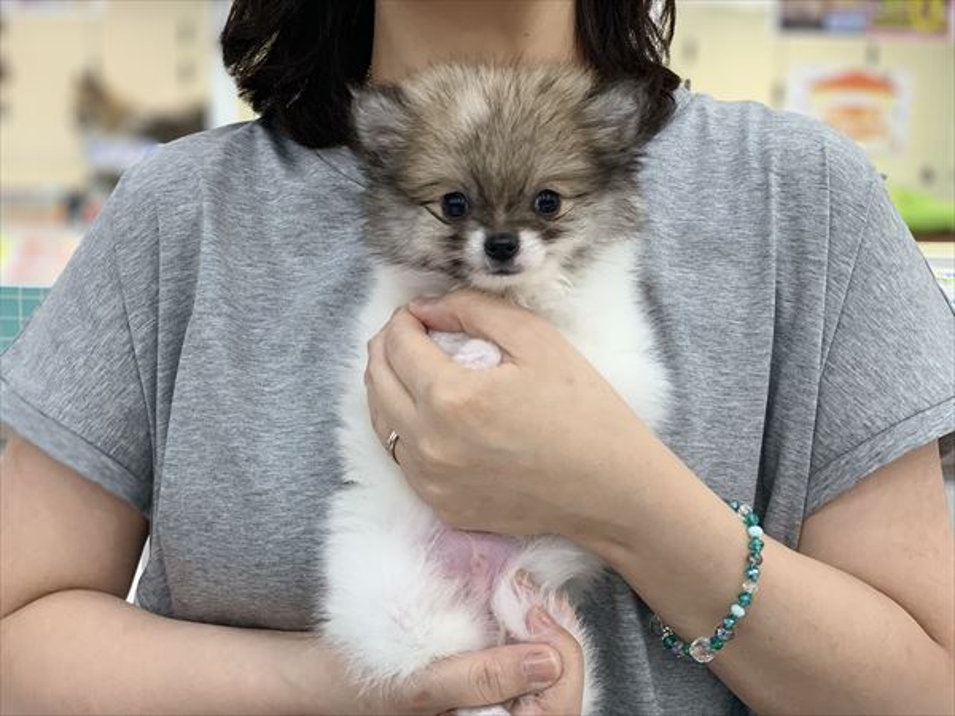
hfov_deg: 36.8
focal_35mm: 52
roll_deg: -2.6
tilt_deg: -12.9
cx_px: 478
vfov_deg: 28.0
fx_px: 1435
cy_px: 358
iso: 125
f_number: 2.4
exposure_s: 1/118
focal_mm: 6
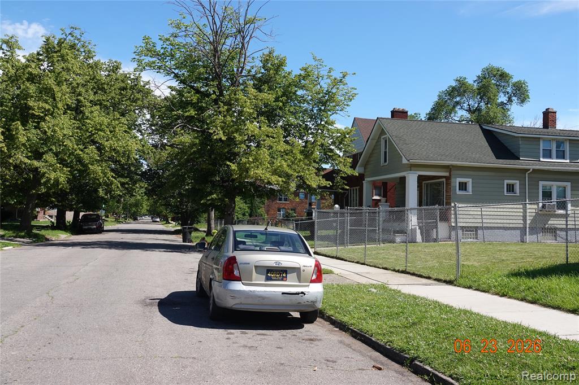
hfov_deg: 58.7
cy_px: 192
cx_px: 290
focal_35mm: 32
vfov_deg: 41.1
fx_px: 514
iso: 100
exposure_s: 1/500
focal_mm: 11.77
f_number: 4
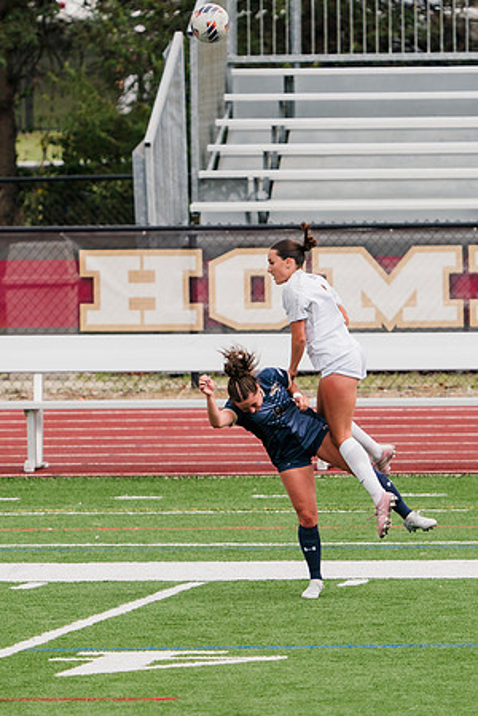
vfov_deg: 3.1
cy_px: 433
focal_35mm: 673
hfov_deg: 2.0
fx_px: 13395
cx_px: 236
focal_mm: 371
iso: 500
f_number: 6.3
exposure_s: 1/1600
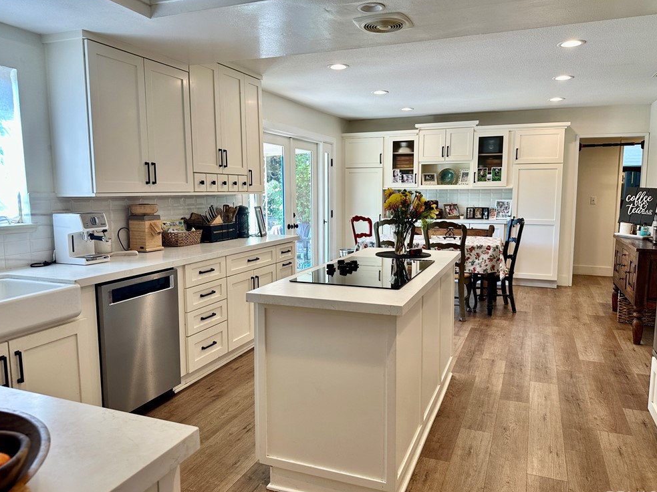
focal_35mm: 25
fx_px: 474
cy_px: 251
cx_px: 336
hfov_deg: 69.4
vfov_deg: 54.9
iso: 125
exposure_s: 1/120
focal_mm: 6.86
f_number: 1.78
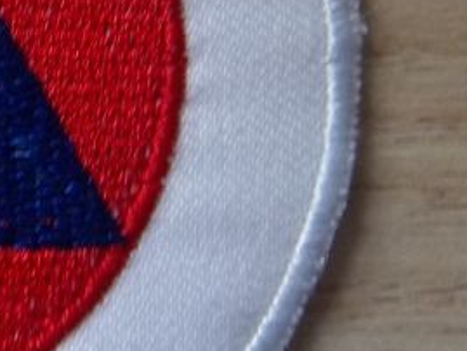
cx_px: -212
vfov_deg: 14.2
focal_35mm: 104
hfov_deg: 17.2
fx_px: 1404
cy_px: 75
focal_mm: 5.05
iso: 111
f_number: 3.5
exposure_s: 1/30
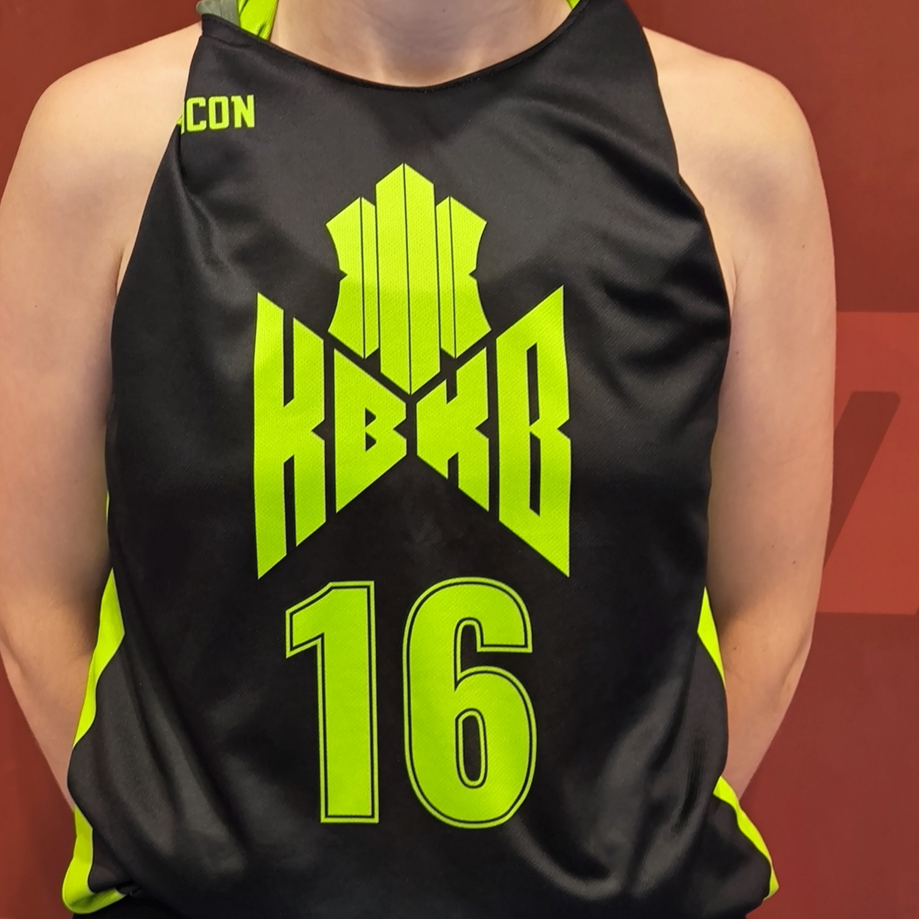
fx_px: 1532
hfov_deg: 33.3
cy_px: 136
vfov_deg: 32.1
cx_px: 381
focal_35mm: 51
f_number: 1.9
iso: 200
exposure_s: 1/50
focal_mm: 6.92
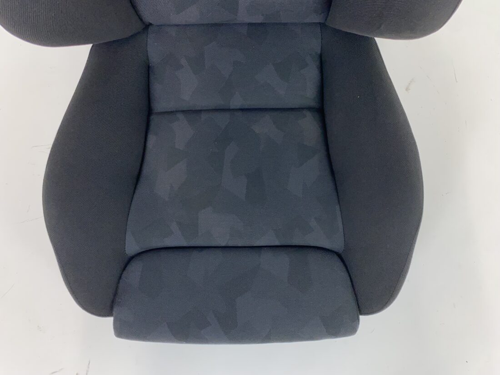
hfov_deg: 67.3
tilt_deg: -79.5
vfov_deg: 53.1
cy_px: 188
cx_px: 250
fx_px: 376
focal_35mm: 26
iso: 32
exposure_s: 1/47
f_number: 1.8
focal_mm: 4.25
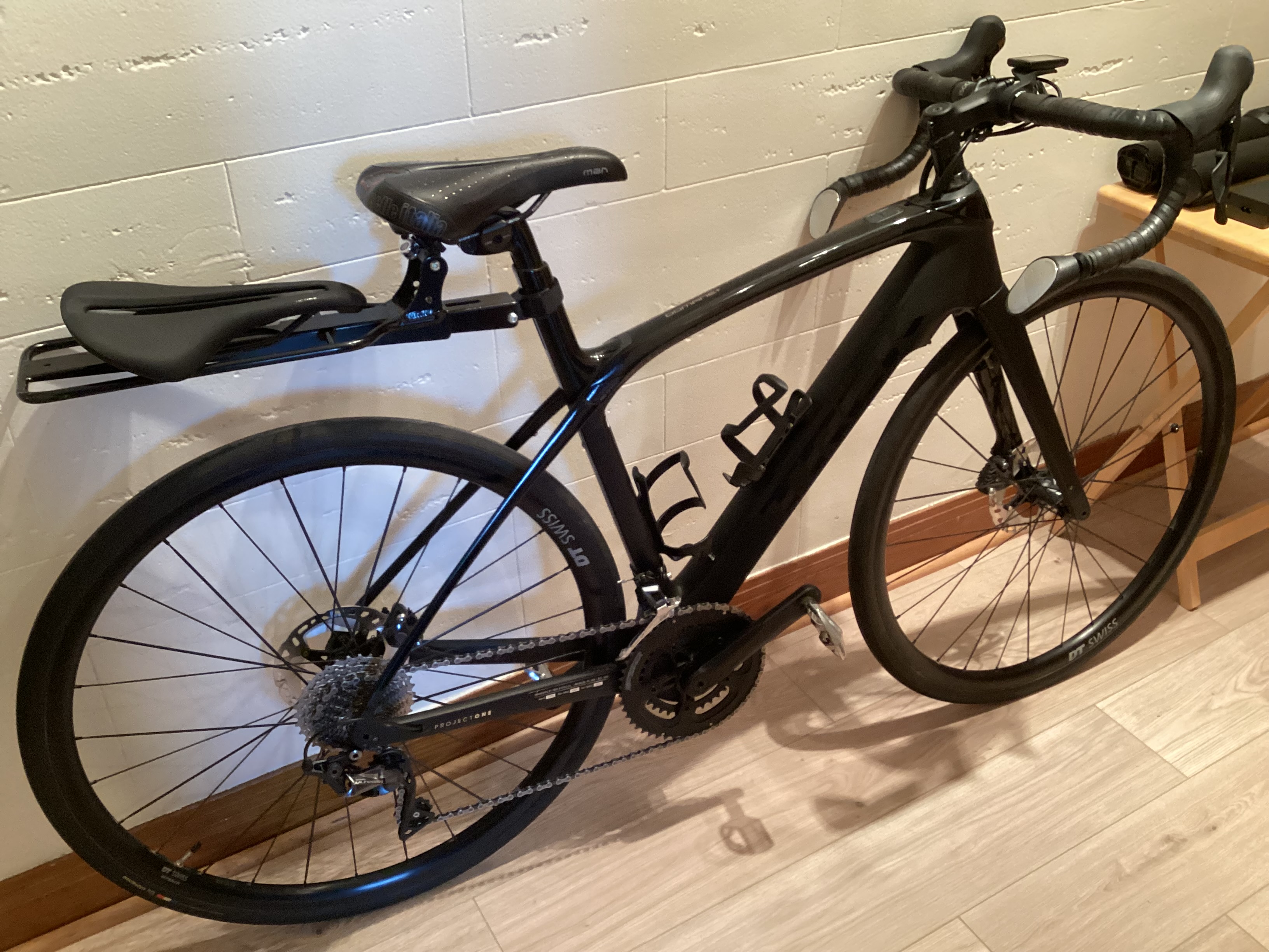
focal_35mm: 31
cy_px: 476
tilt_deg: -34.0
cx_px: 634
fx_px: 1136
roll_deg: +0.3
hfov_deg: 58.4
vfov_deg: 45.4
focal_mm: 3.3
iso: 320
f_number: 2.4
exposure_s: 1/30
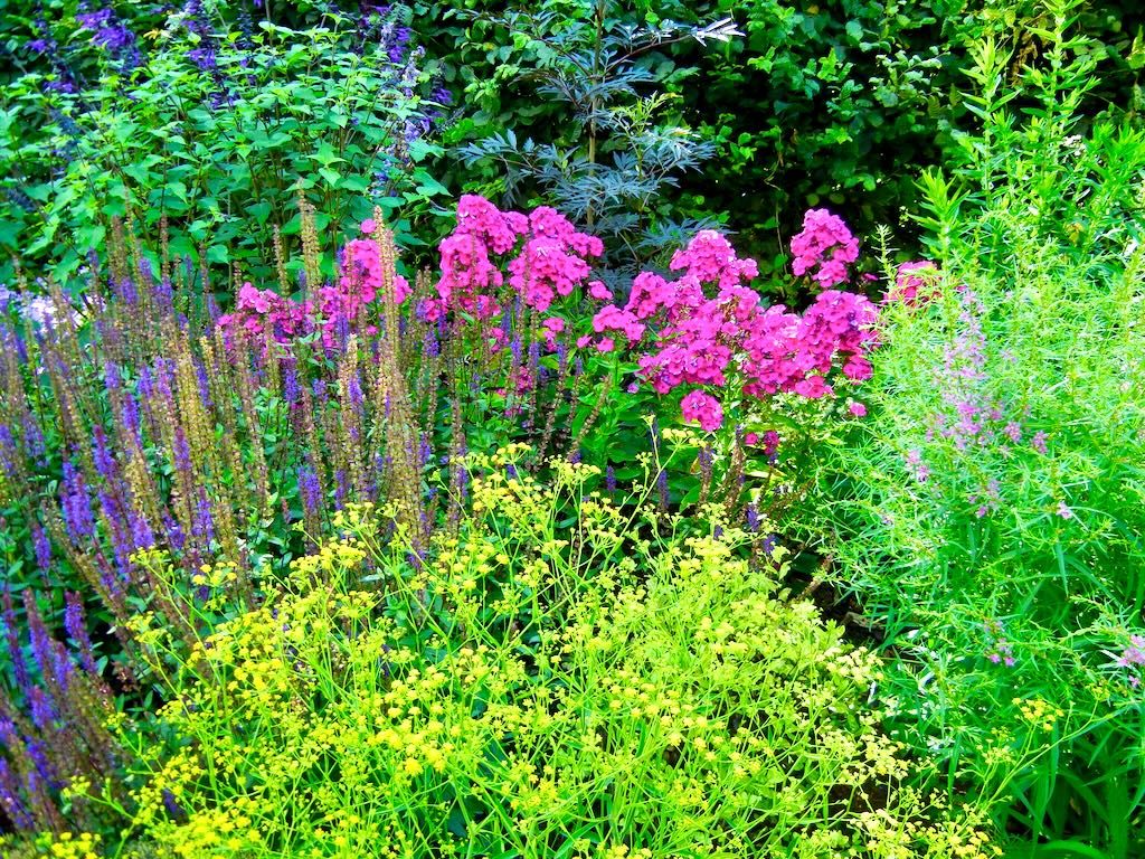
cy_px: 430
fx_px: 992
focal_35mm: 30
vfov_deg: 46.8
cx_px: 572
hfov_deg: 60.0
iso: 160
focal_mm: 5.4
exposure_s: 1/170
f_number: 3.5
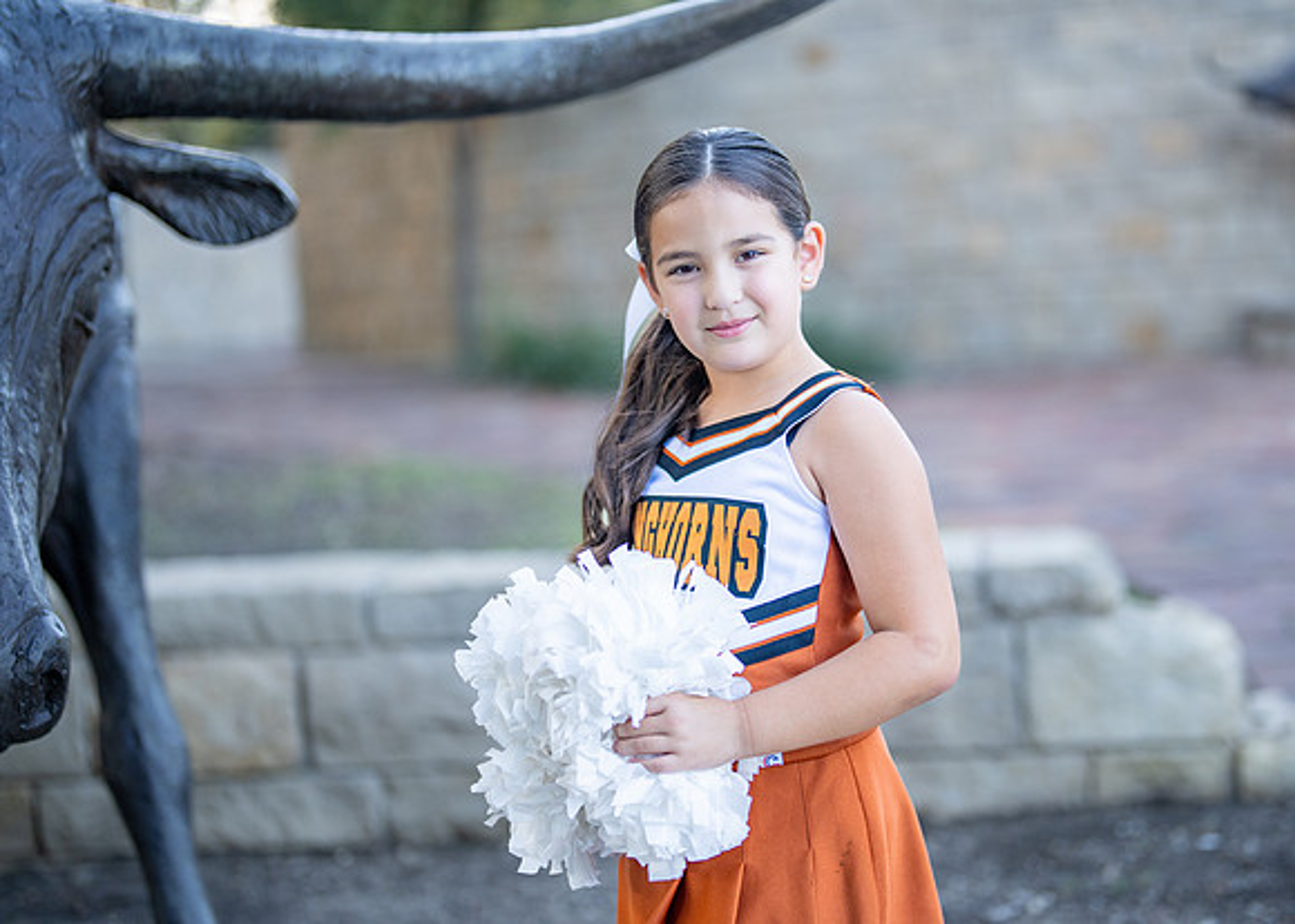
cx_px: 759
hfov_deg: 32.3
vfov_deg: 23.4
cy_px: 439
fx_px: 2233
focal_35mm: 61
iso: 250
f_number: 1.2
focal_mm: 50
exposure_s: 1/1000
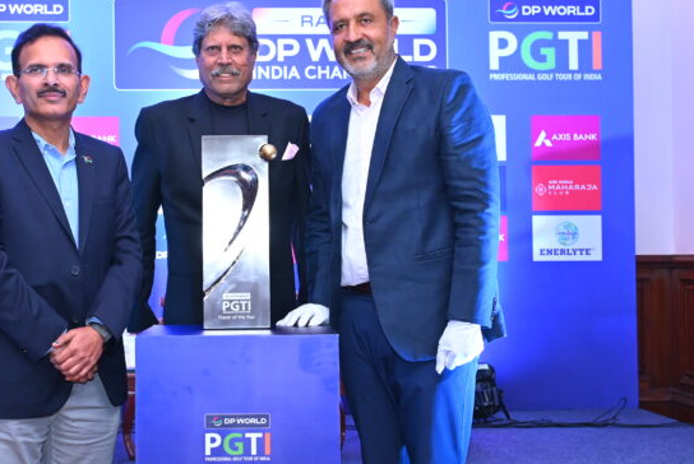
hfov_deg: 36.1
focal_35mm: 55
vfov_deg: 24.7
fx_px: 1061
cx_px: 287
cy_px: 231
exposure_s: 1/160
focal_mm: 29
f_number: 4
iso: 2000
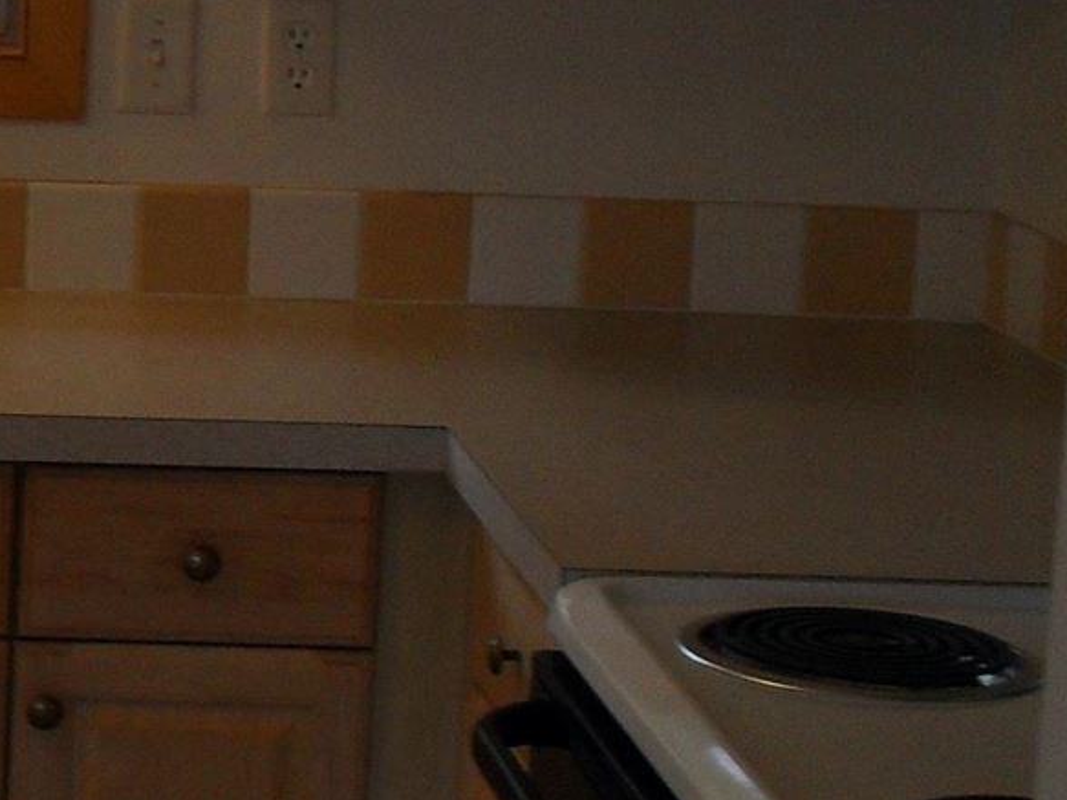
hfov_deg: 14.6
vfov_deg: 11.9
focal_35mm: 123
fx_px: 3791
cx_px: -646
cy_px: 27
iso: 120
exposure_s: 1/30
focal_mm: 6.3
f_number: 3.2
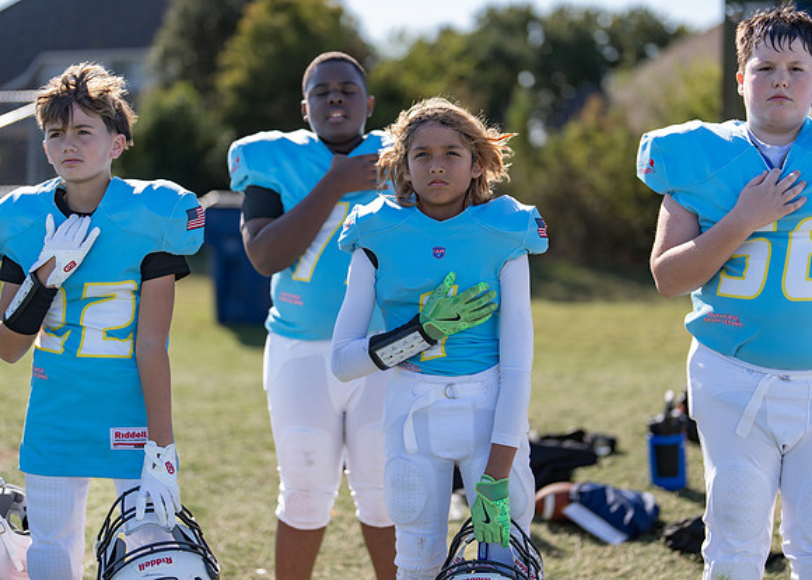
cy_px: 272
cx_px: 418
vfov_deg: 25.2
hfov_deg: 34.8
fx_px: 1297
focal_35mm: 56
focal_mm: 50
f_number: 1.2
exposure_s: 1/4000
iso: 100
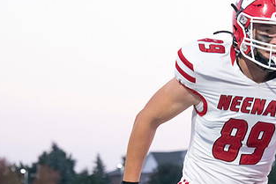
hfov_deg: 8.2
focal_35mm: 250
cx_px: 207
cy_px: 147
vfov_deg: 5.5
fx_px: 1917
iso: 10000
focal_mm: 135
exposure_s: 1/400
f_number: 7.1
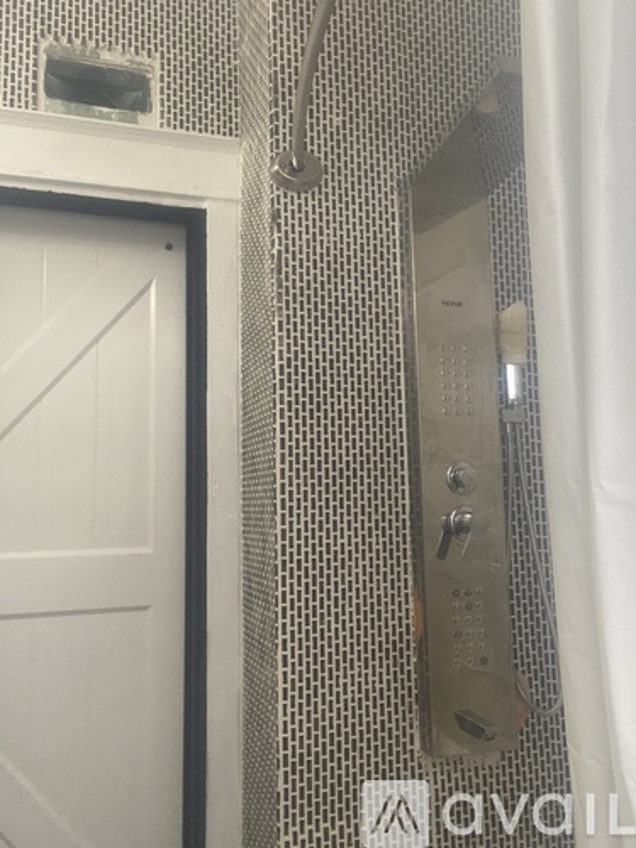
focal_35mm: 30
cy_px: 424
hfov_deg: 46.8
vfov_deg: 60.0
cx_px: 318
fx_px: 735
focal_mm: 2.71
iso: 250
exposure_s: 1/60
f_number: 2.2
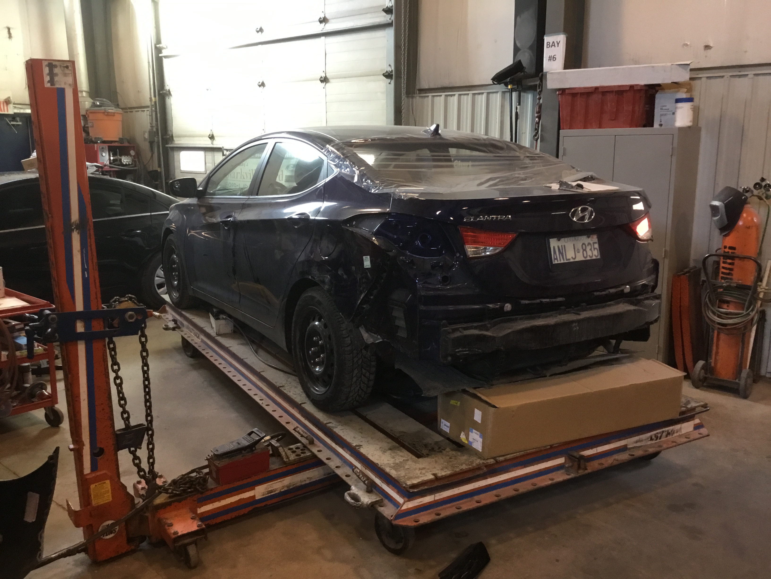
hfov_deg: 58.4
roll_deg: +0.5
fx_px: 690
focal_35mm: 31
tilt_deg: -8.1
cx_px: 386
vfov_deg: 45.4
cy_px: 290
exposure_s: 1/30
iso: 100
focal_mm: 3.3
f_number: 2.4
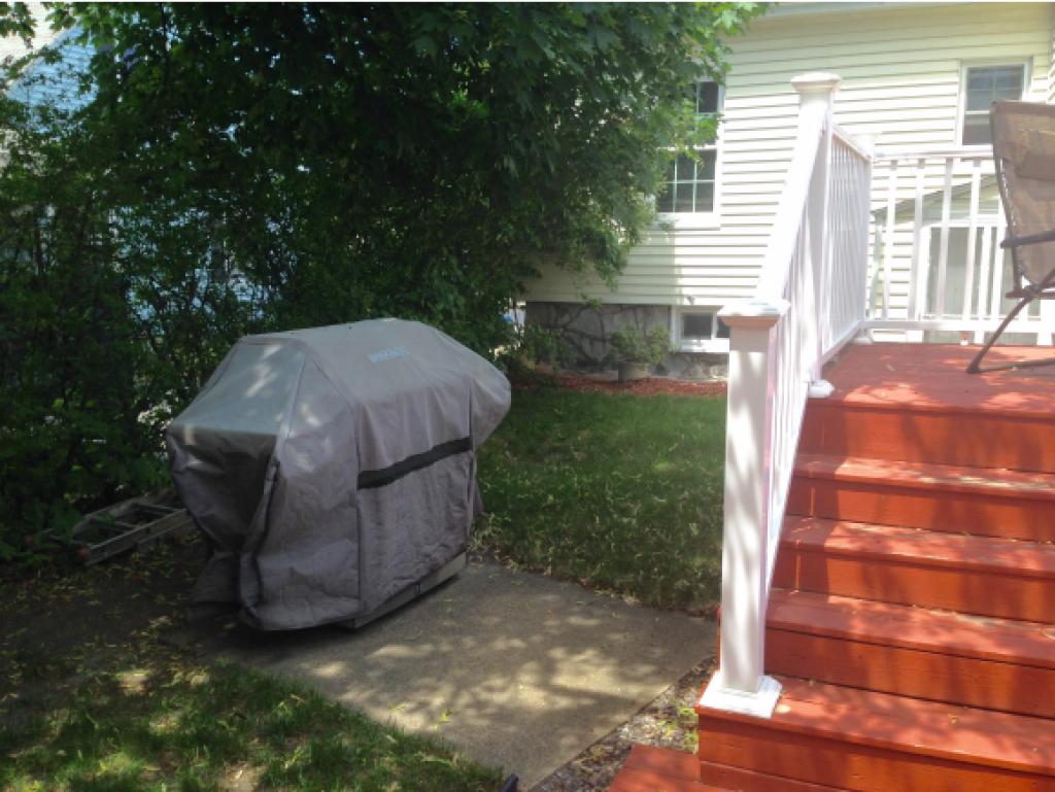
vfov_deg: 43.0
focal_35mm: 33
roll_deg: +0.4
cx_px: 528
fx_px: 1006
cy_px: 396
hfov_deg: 55.3
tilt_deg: -9.8
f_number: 2.4
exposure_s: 1/359
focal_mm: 4.12
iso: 50
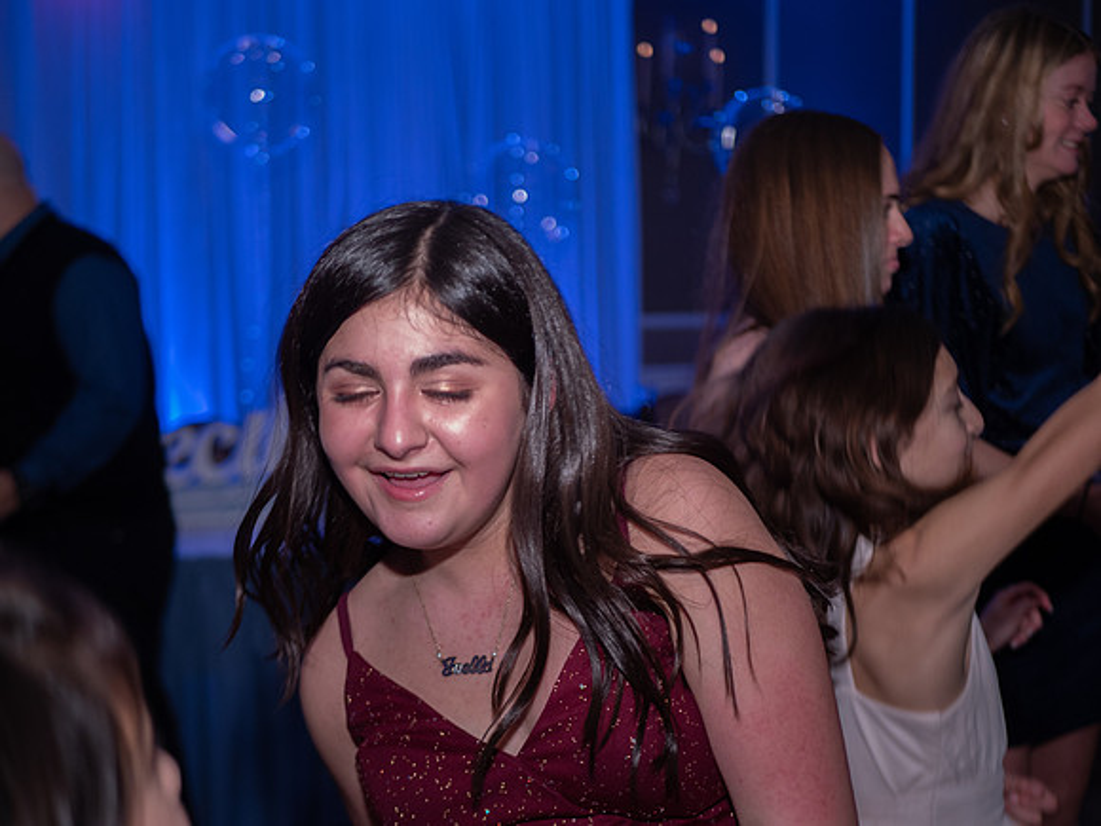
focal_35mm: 50
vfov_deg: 29.1
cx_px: 550
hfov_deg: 38.2
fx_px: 1590
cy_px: 413
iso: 800
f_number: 1.7
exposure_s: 1/125
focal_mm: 25
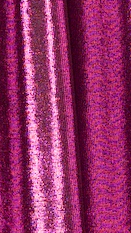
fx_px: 1643
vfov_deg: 8.1
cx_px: 166
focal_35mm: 266
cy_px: 128
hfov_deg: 4.5
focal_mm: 66
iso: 200
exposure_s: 1/250
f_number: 11
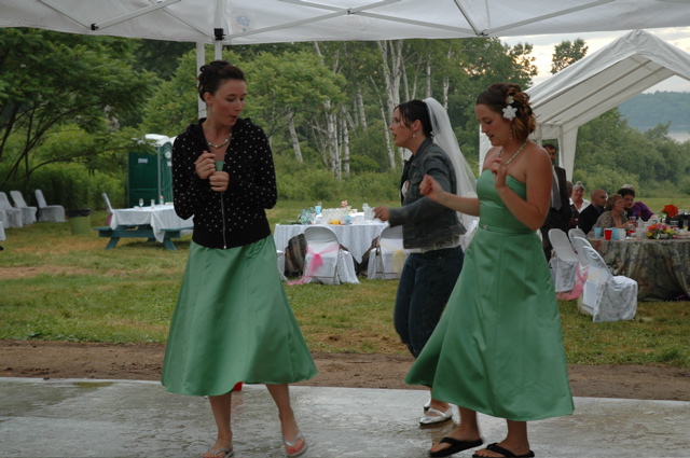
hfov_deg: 27.0
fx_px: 1436
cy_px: 229
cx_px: 345
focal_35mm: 75
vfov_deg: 18.1
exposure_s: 1/80
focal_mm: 50
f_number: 4.5
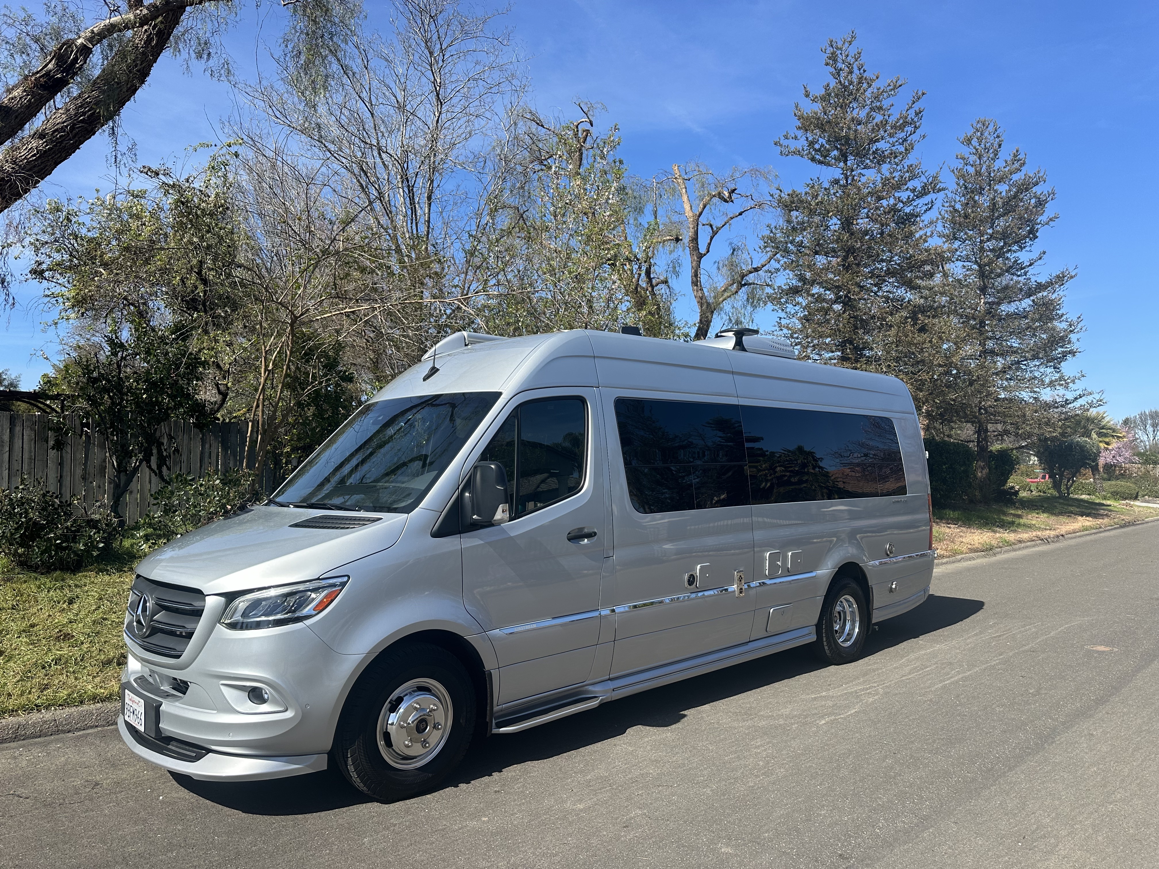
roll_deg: -0.4
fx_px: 804
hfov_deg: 71.6
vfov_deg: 56.8
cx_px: 580
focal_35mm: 24
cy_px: 434
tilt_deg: +2.4
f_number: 1.78
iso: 80
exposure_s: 1/3058
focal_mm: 6.86
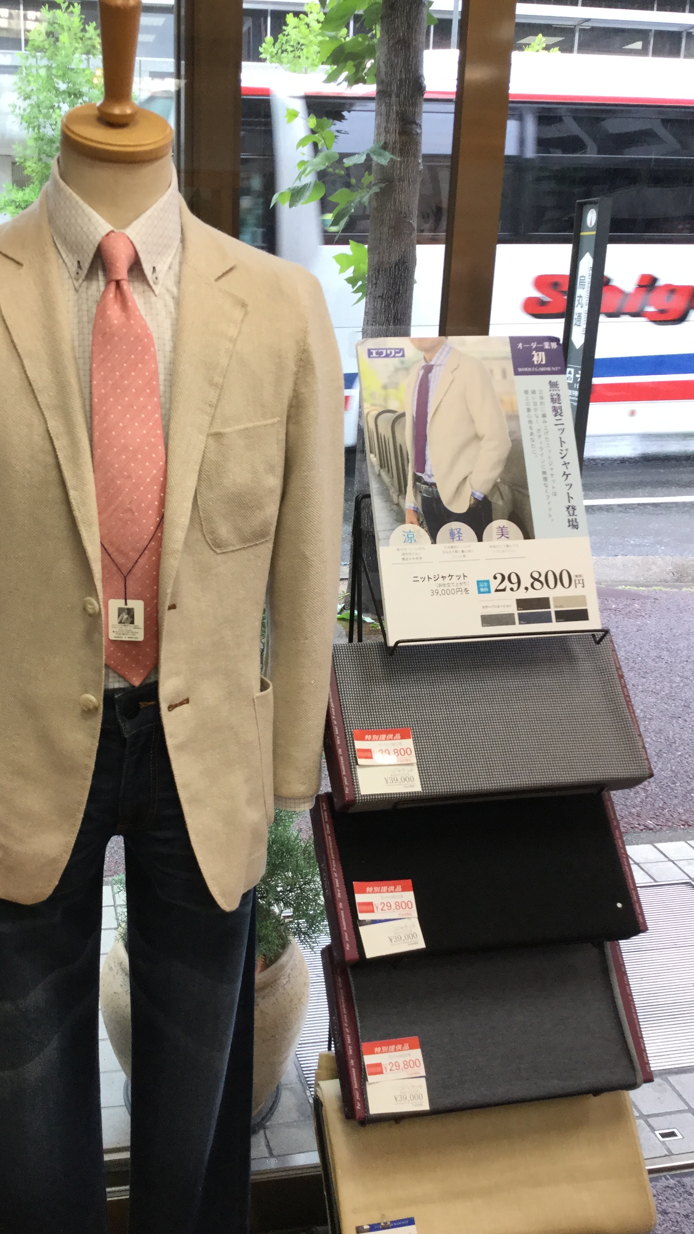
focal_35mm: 34
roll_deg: -2.0
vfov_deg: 58.0
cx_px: 236
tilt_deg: -18.4
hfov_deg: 34.4
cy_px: 618
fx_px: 1112
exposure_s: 1/30
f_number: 2.4
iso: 25
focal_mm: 3.3
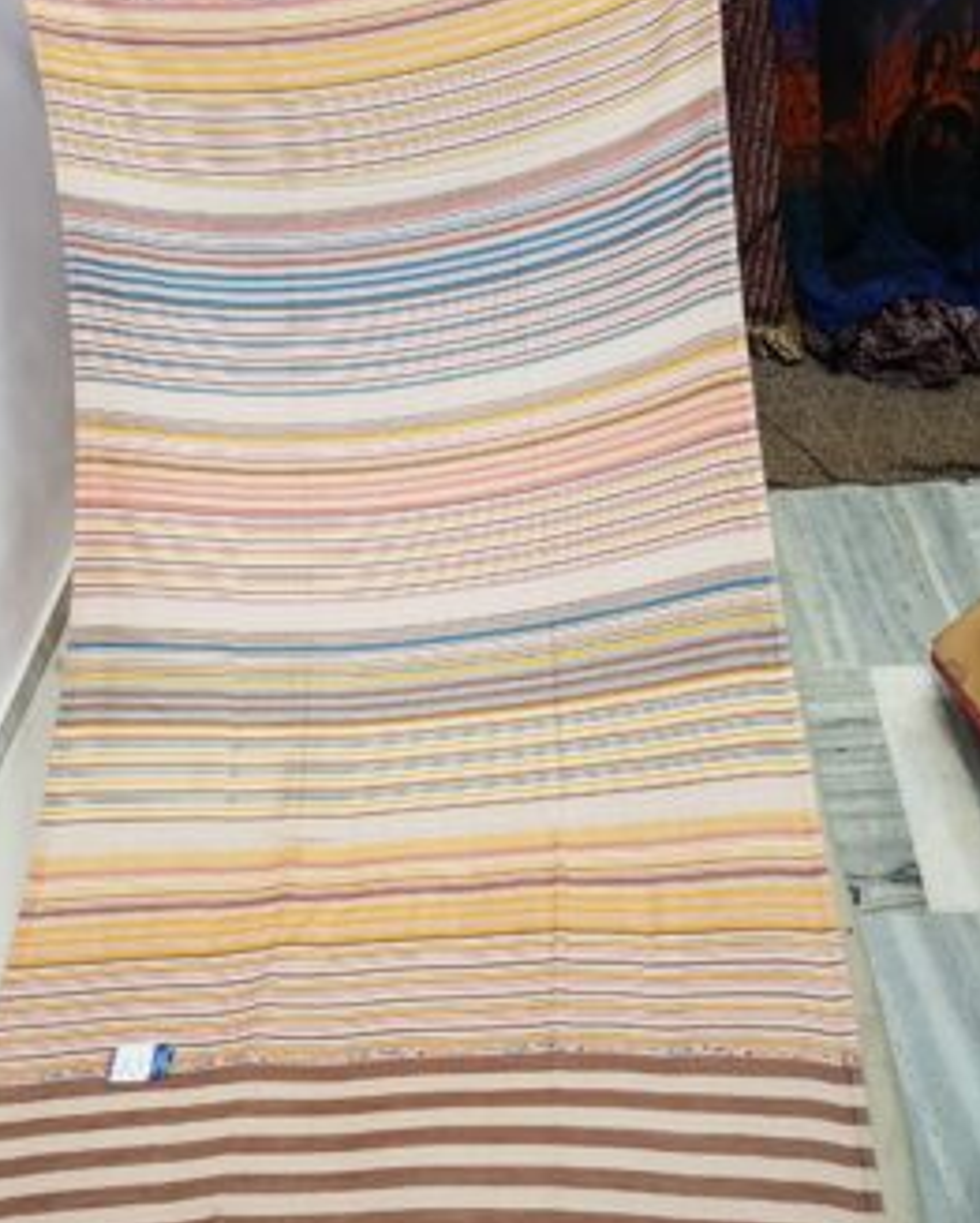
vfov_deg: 57.0
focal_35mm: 31
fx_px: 1123
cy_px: 539
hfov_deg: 47.0
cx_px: 426
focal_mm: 4.2
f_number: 1.7
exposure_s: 1/25
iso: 160
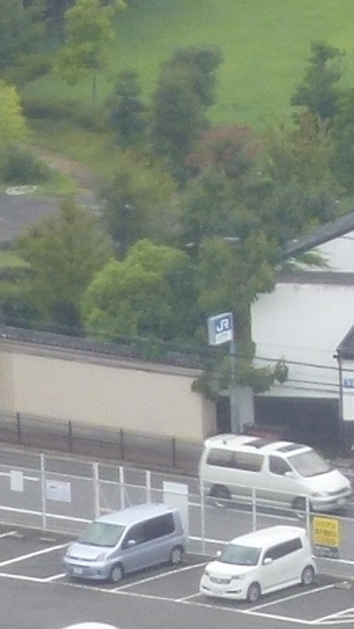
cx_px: 1107
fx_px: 19775
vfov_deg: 1.8
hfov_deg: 1.0
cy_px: 35
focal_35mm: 1185
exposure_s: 1/100
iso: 100
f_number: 5.5
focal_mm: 35.2
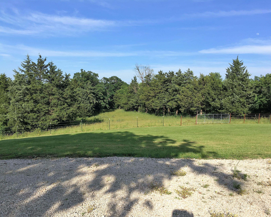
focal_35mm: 31
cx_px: 124
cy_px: 111
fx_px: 249
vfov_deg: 47.1
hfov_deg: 57.1
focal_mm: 4.15
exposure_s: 1/1282
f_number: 2.2
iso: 25
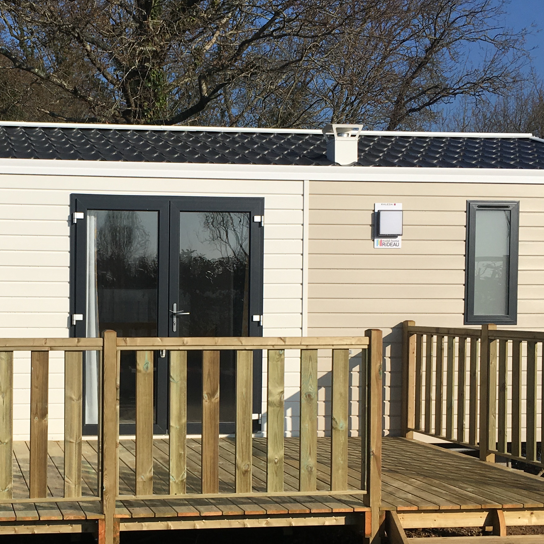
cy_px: 351
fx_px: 1031
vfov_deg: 29.4
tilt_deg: -1.9
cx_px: 105
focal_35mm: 58
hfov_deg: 28.9
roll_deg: +0.3
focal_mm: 4.15
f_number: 2.2
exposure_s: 1/3077
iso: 25
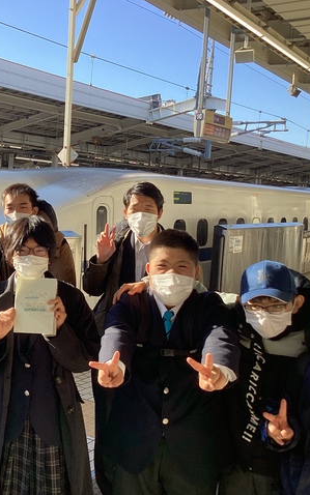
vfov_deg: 45.3
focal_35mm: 44
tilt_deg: -5.7
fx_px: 594
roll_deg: -3.8
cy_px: 248
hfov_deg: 28.2
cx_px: 37
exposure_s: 1/291
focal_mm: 3.3
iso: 25
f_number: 2.4
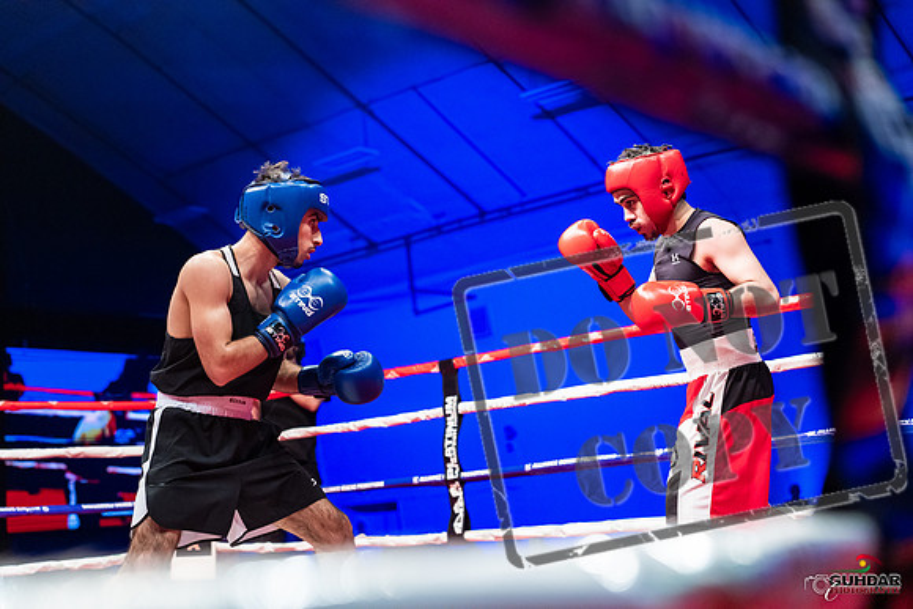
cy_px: 304
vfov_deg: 26.0
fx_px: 1319
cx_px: 456
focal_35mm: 52
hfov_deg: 38.2
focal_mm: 52
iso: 4000
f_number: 2.8
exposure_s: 1/1000
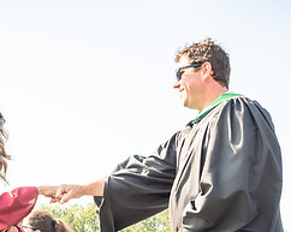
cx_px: 118
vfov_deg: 21.8
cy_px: 243
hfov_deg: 28.3
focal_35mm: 67
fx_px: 576
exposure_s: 1/400
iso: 200
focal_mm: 17
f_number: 7.1
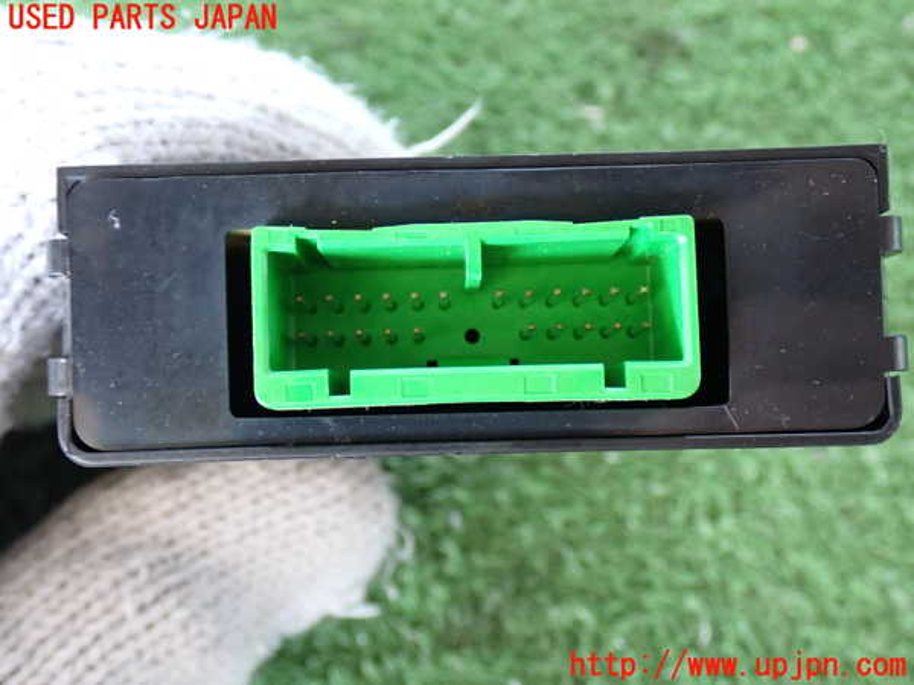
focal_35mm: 47
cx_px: 457
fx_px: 1241
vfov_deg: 30.9
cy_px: 342
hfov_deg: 40.4
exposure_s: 1/25
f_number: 3.1
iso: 800
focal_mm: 8.4
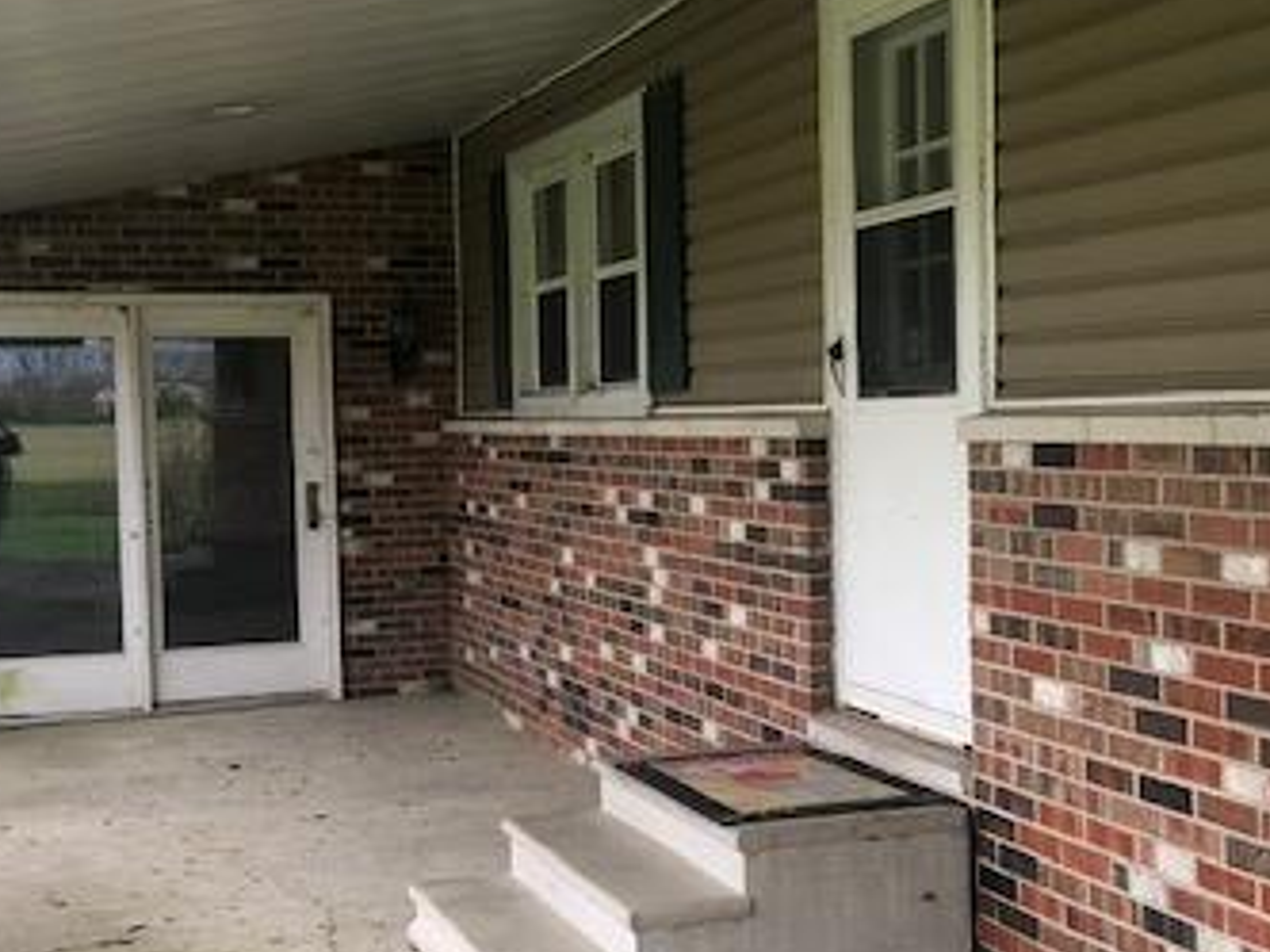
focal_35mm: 54
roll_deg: +0.1
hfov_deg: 35.3
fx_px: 1981
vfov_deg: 27.0
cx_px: 796
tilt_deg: -5.3
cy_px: 551
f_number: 1.8
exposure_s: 1/165
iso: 20
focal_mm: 3.99
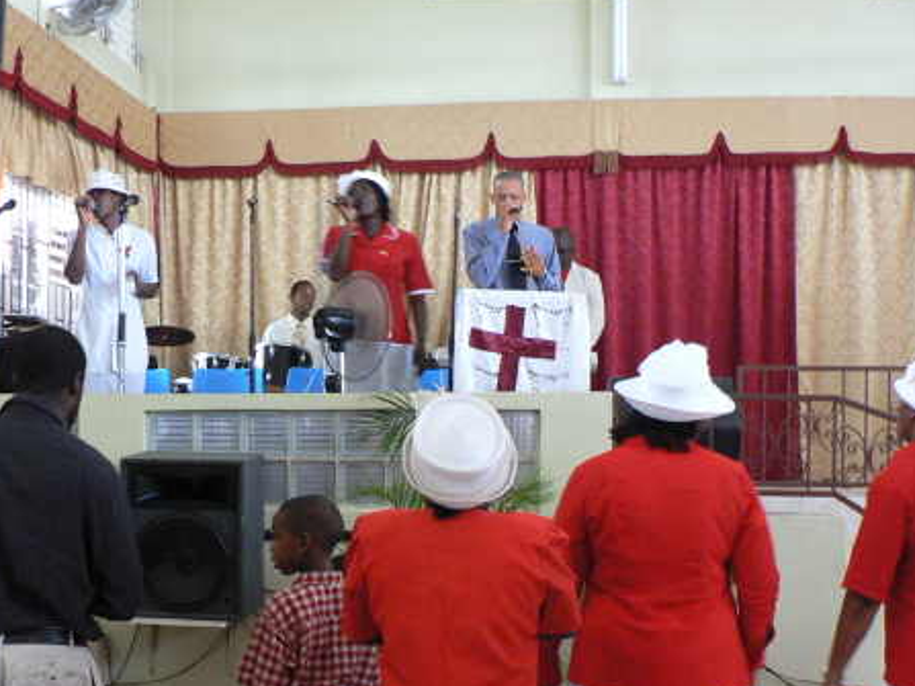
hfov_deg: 40.4
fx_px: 1242
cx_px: 397
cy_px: 453
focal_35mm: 47
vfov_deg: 30.7
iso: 200
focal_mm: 6
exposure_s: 1/13
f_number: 2.8
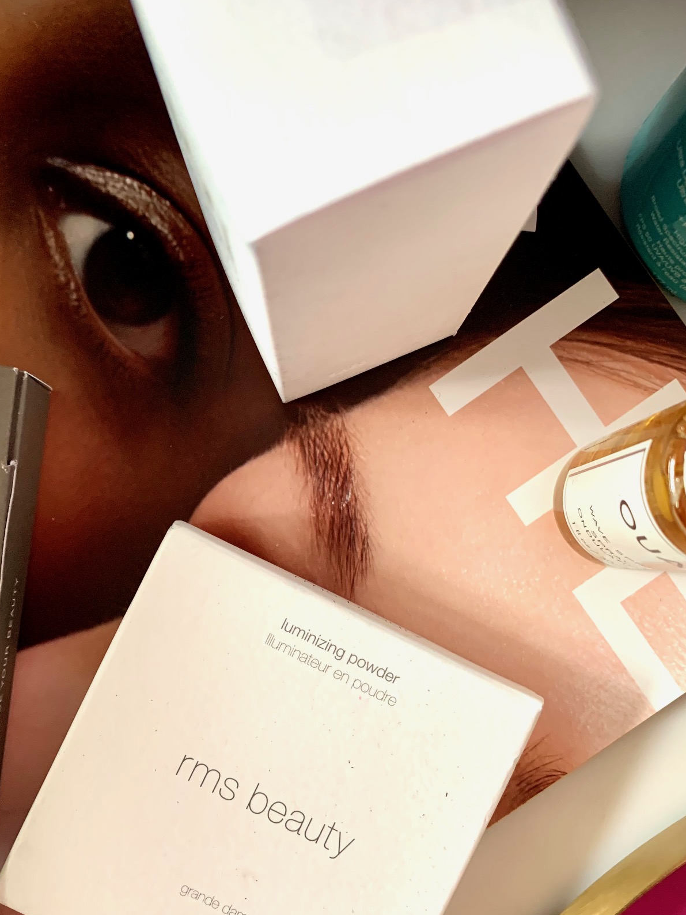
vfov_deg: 54.7
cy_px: 570
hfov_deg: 42.9
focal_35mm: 33
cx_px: 302
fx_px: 872
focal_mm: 4.25
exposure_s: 1/60
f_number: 1.8
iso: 160
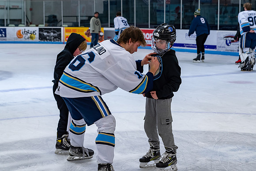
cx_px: 134
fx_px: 569
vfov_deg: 17.1
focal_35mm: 80
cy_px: 75
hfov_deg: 25.4
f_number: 4
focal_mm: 46
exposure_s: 1/250
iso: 400
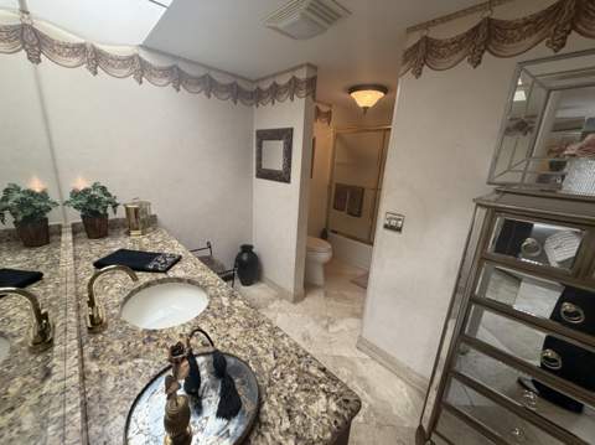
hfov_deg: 102.1
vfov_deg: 85.6
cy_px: 222
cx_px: 298
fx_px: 240
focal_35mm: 14
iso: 200
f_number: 2.2
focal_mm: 2.22
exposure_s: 1/60
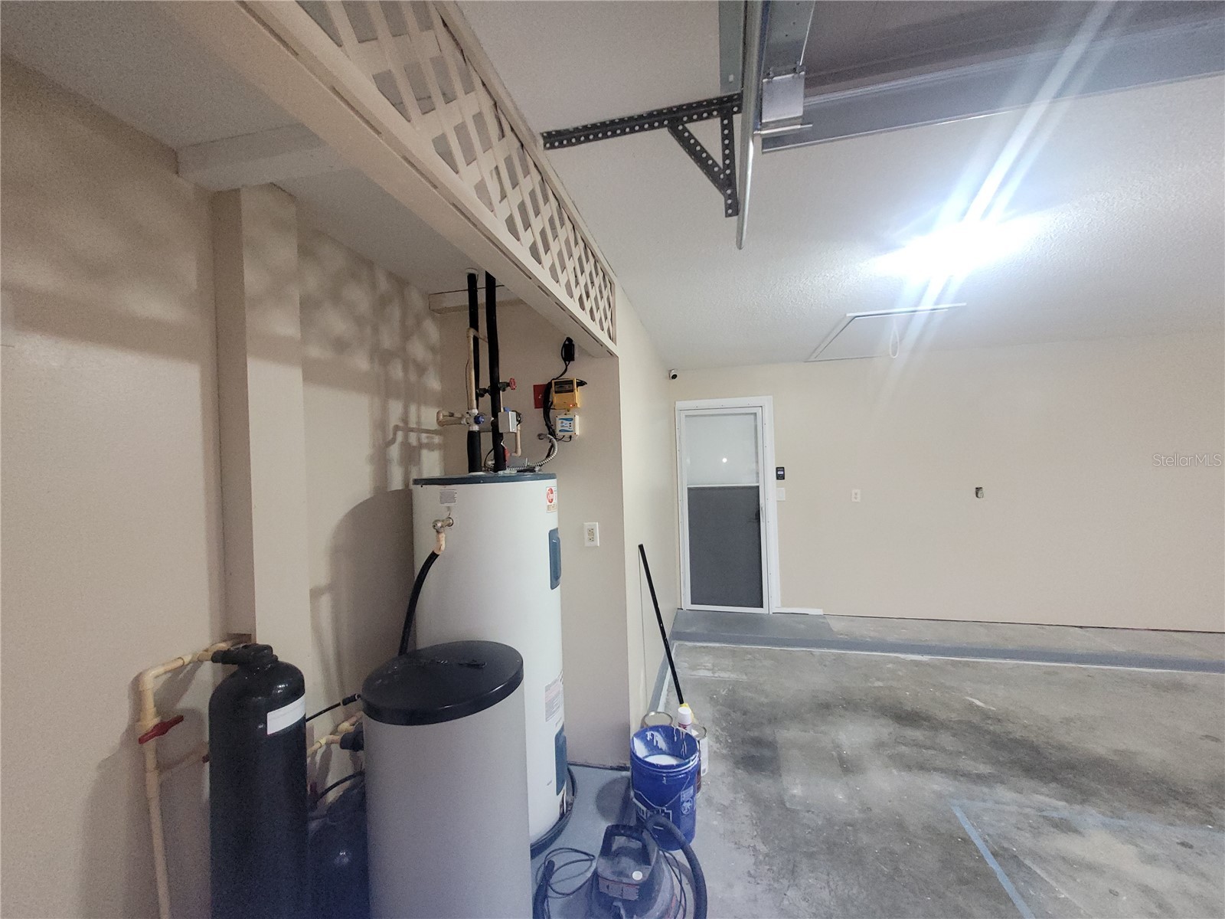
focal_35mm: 13
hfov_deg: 106.2
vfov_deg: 89.9
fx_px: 460
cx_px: 612
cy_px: 460
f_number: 2.2
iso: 200
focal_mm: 1.74
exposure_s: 1/60
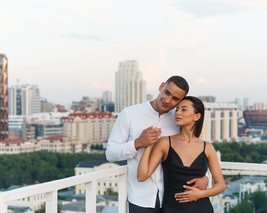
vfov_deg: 19.4
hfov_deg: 24.1
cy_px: 126
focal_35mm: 79
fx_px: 624
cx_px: 139
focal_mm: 59
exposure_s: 1/160
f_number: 4
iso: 100
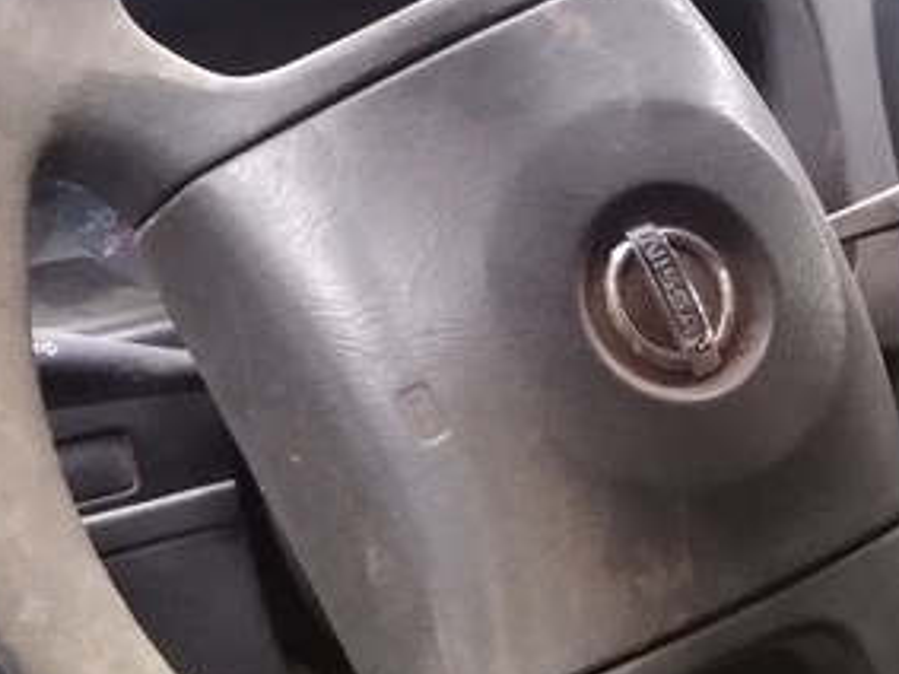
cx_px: 807
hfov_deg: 27.9
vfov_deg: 21.8
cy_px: 464
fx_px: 1739
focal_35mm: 67
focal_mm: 3.46
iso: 1448
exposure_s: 1/14.3
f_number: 2.2
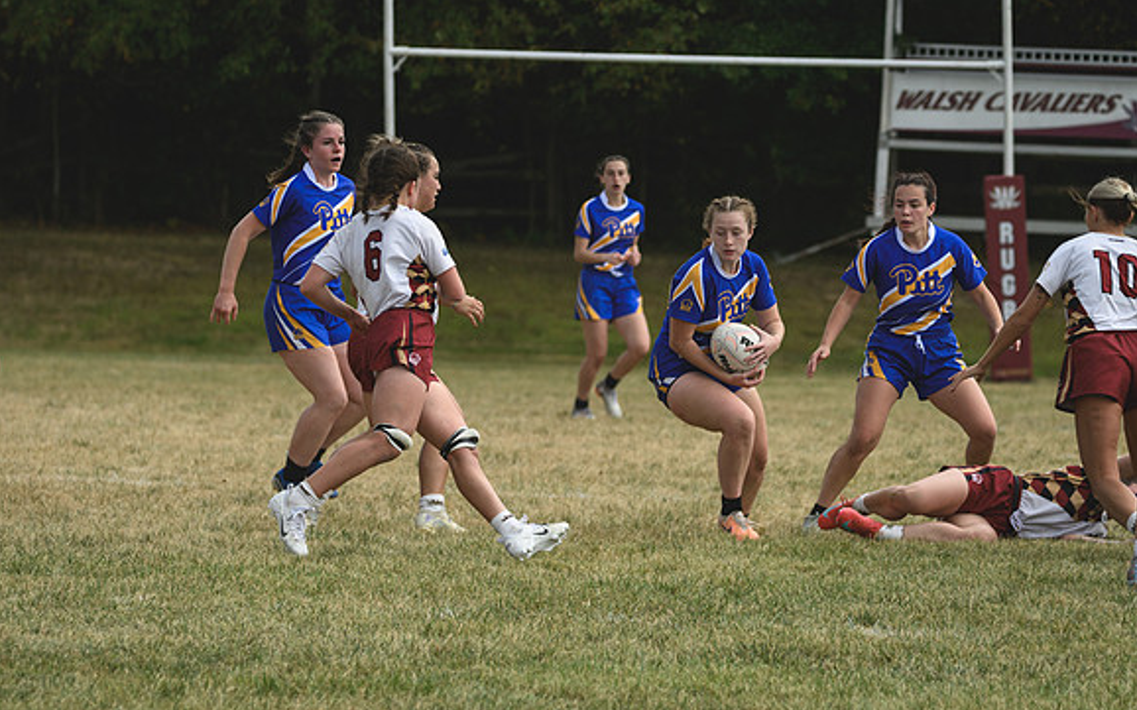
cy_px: 374
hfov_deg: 5.7
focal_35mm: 368
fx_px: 11401
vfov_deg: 3.6
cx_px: 568
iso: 280
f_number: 5.3
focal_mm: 240
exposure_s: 1/1000
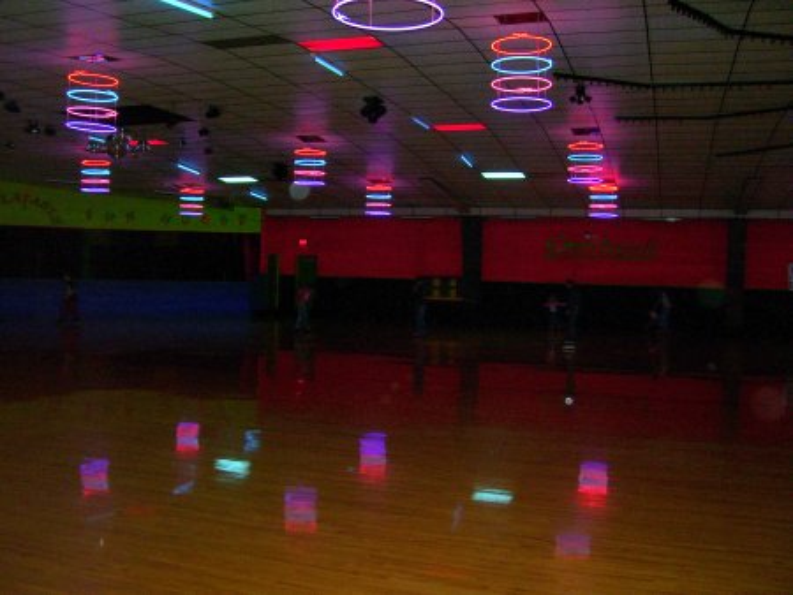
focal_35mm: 34
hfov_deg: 53.9
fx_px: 779
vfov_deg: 41.8
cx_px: 396
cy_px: 298
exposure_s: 1/60
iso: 80
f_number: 2.7
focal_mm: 5.6
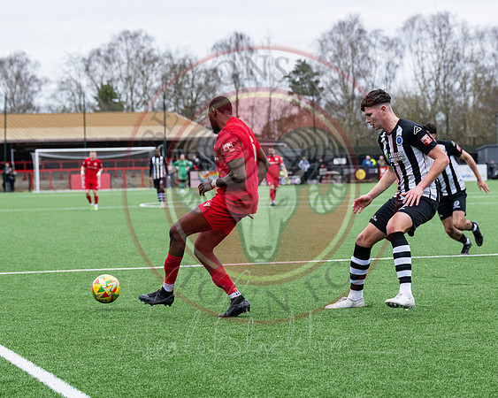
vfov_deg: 13.4
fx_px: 1700
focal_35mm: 115
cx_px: 242
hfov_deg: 16.7
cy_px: 185
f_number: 4
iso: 800
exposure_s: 1/2000
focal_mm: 70
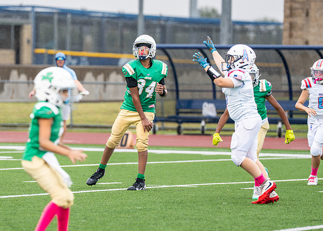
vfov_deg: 4.3
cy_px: 90
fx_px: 3088
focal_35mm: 337
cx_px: 120
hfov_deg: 6.0
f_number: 2.8
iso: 400
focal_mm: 200
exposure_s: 1/1000
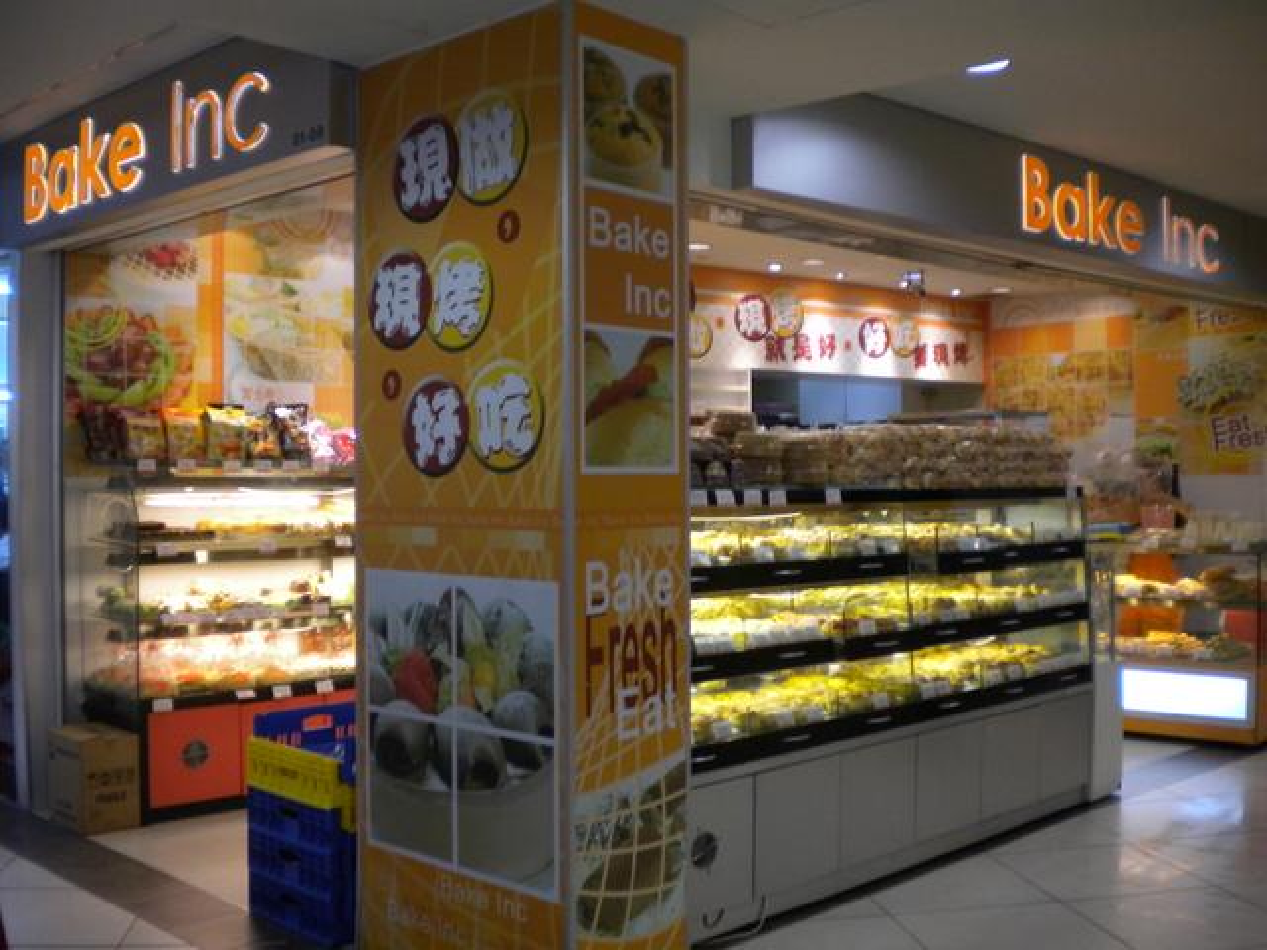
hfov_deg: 52.6
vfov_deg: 40.7
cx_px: 634
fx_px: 1281
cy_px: 475
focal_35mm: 35
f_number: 3.1
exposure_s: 1/62.6
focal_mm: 6.3
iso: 262
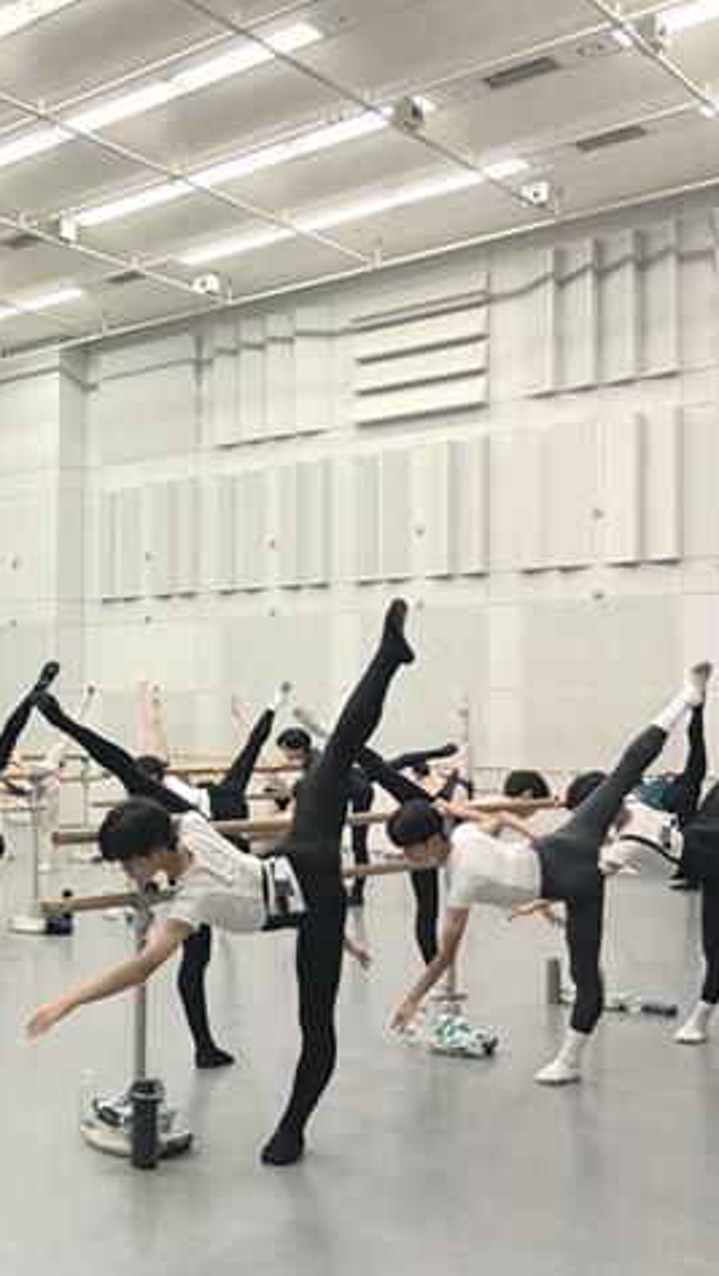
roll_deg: -1.4
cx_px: -137
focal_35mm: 40
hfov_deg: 26.5
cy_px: 668
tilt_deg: +1.4
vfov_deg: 50.4
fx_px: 1354
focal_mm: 5.96
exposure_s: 1/100
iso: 80
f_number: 1.6
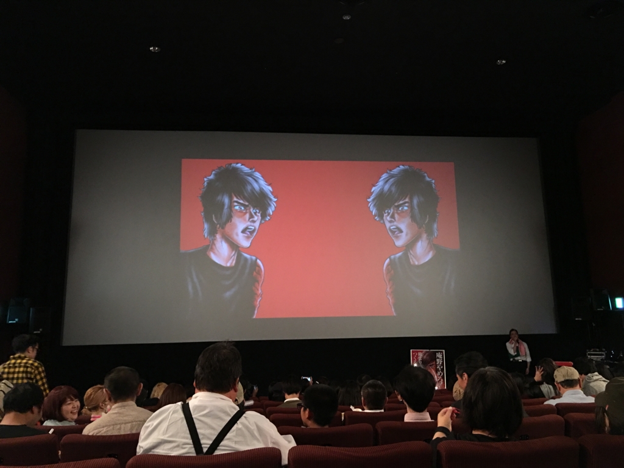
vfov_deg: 48.2
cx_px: 312
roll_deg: +1.2
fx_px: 523
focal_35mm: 29
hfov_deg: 61.7
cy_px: 234
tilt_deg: +10.1
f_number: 2.2
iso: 100
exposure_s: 1/10
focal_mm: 4.15
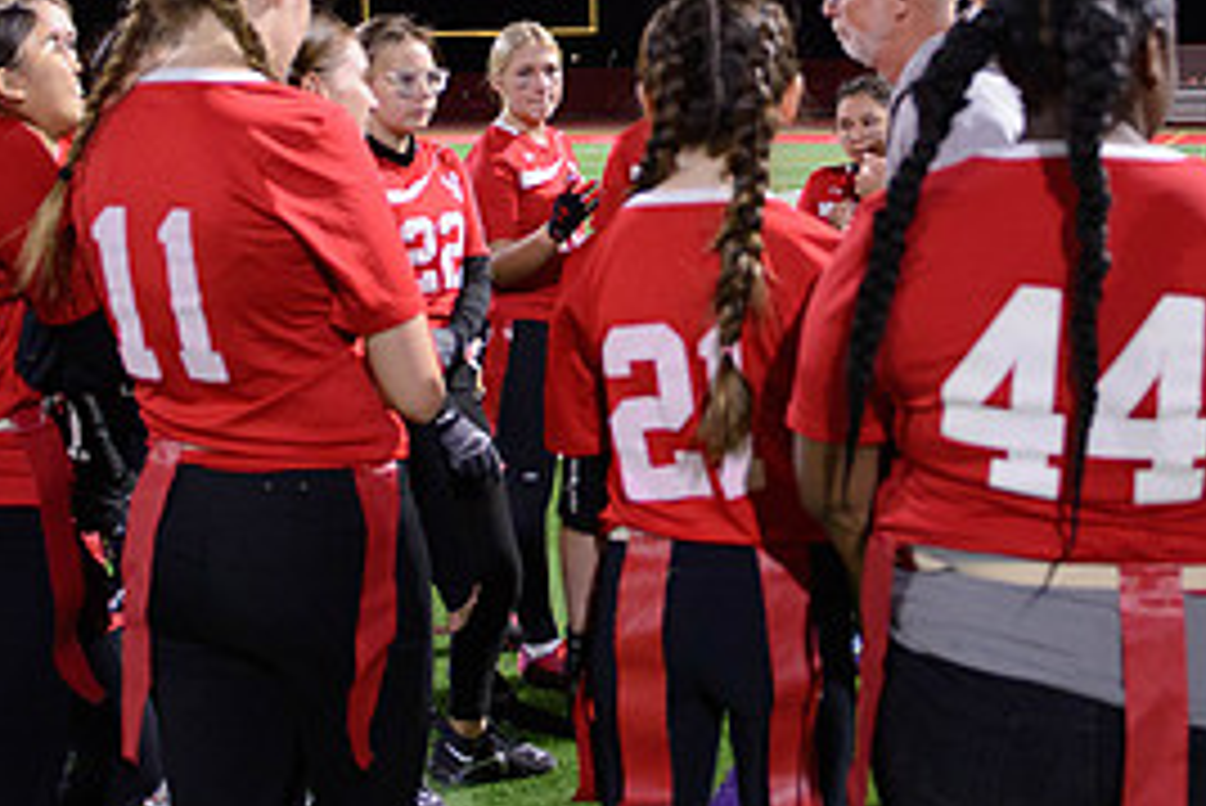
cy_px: 146
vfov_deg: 25.5
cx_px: 796
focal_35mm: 52
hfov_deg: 37.8
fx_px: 1743
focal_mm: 24
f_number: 2.8
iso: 3200
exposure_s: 1/320
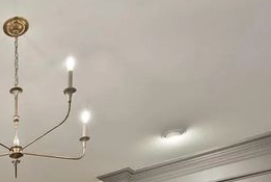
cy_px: 324
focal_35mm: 47
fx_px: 354
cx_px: -38
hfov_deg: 34.9
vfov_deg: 20.6
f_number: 9
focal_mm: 12
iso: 640
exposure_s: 1
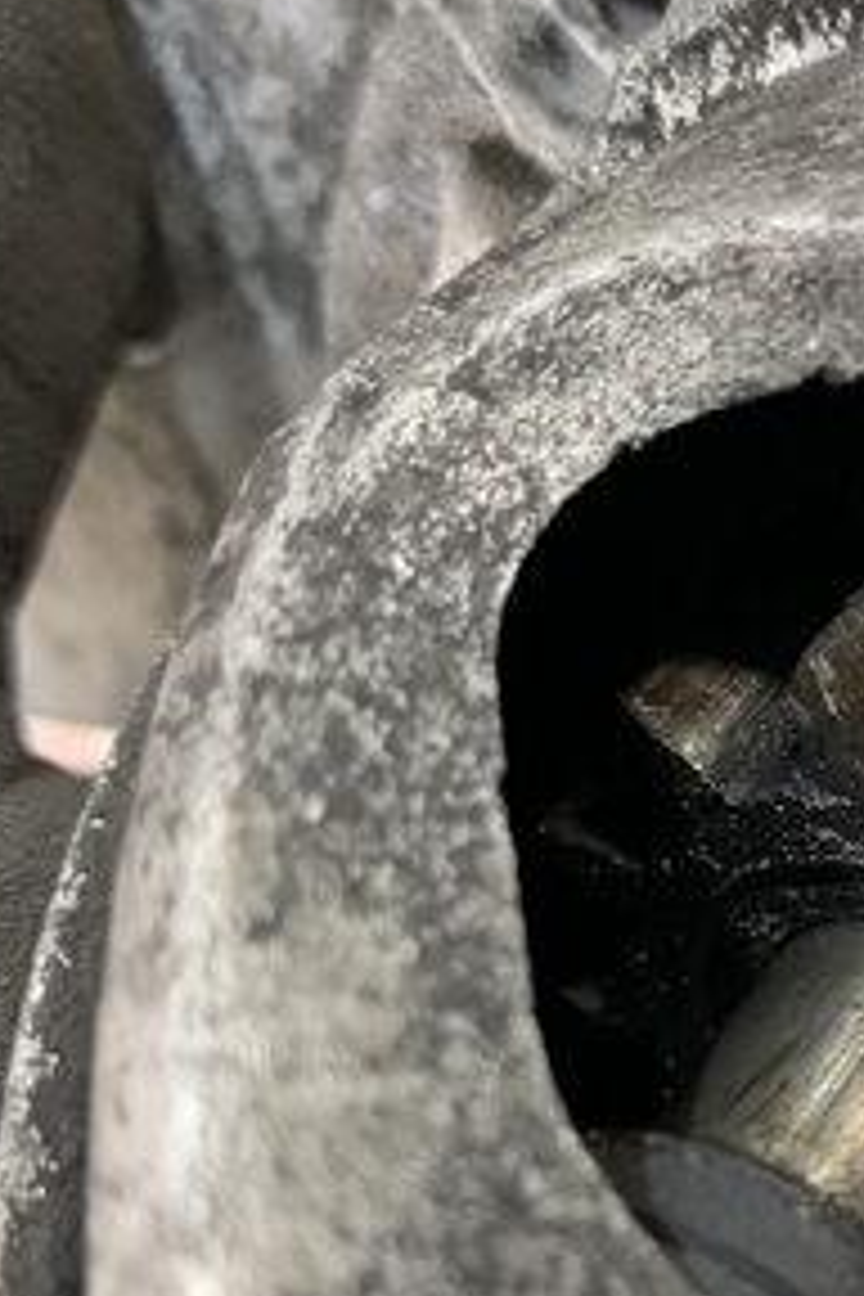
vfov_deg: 33.1
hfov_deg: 21.2
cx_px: 1012
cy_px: 862
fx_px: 2160
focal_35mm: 60
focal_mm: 4.25
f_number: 1.8
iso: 160
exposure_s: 1/50
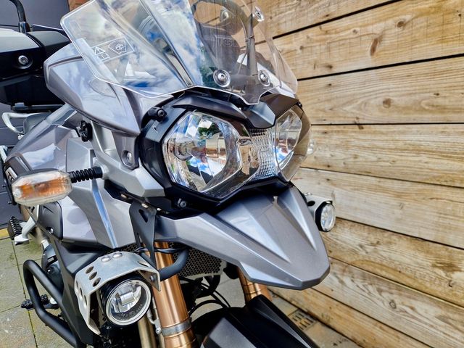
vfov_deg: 58.9
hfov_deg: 73.9
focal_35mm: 23
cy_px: 174
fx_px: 308
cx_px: 232
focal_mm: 5.4
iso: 50
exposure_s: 1/365
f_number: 1.8
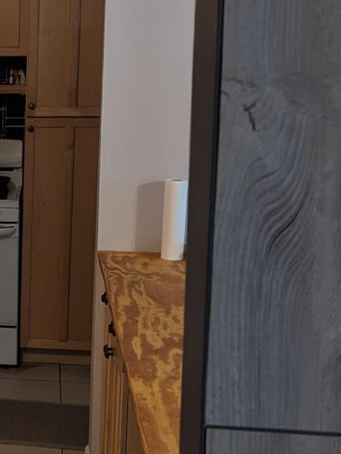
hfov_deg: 19.7
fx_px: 892
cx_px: -115
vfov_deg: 28.5
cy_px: 230
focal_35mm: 68
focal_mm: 6.81
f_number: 1.85
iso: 516
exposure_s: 1/40
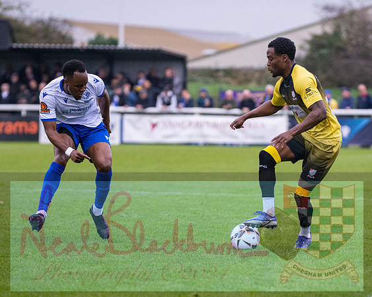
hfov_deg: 6.5
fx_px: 3285
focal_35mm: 298
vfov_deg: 5.2
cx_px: 254
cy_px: 200
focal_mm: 170
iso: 1600
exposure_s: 1/1600
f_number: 2.8
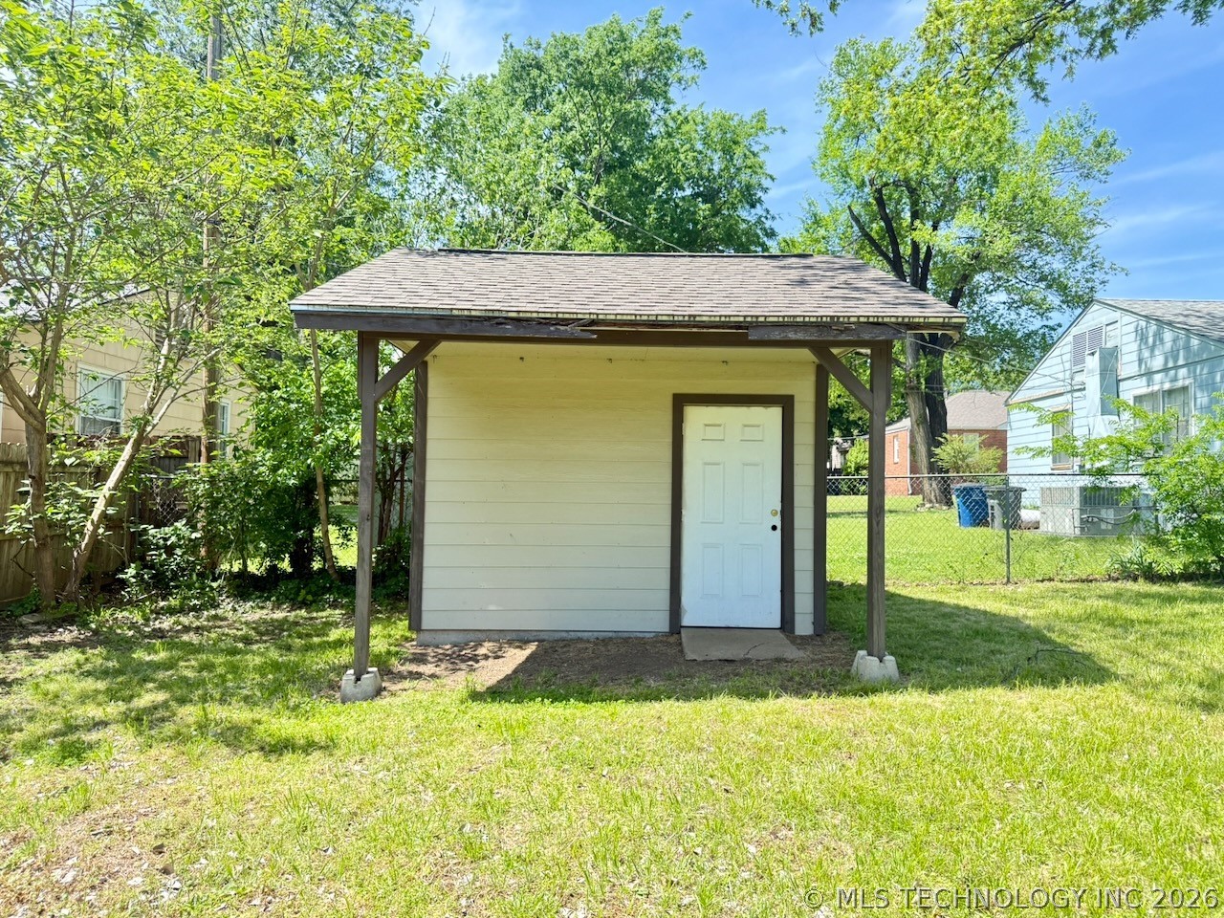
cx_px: 612
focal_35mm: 24
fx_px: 849
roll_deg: -0.6
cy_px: 459
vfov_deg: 56.8
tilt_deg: +2.3
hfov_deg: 71.6
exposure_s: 1/888
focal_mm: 6.76
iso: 100
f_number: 1.78
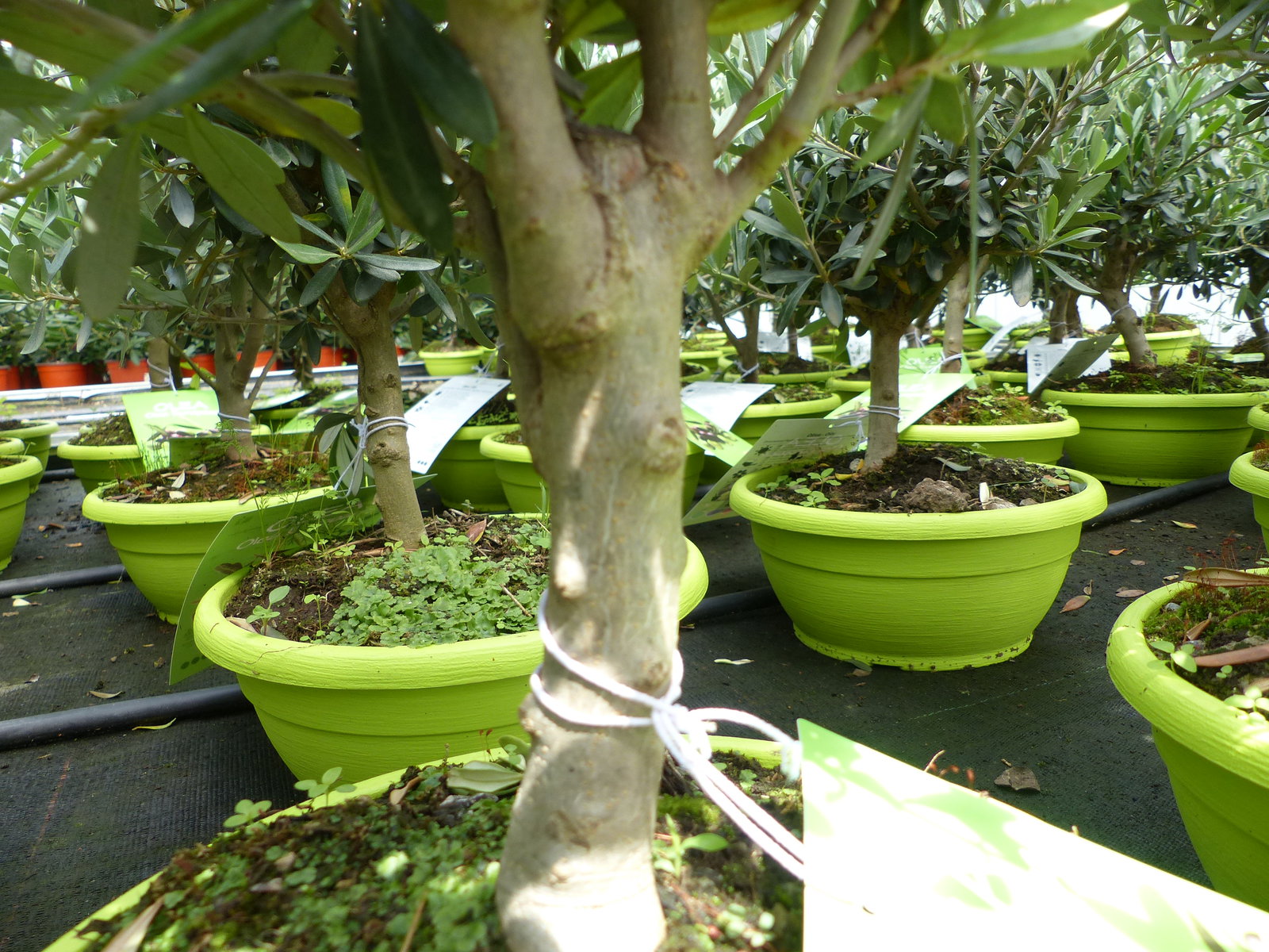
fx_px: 916
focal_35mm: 25
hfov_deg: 69.4
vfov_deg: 54.9
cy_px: 476
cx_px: 634
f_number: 2.8
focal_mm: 4.5
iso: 100
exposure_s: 1/80
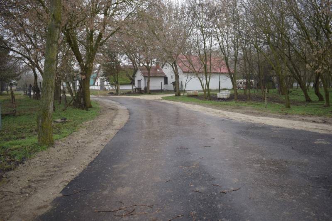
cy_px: 110
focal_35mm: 32
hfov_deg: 59.5
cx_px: 166
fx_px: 290
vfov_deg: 41.7
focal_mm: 21
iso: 200
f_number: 3.8
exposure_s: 1/100
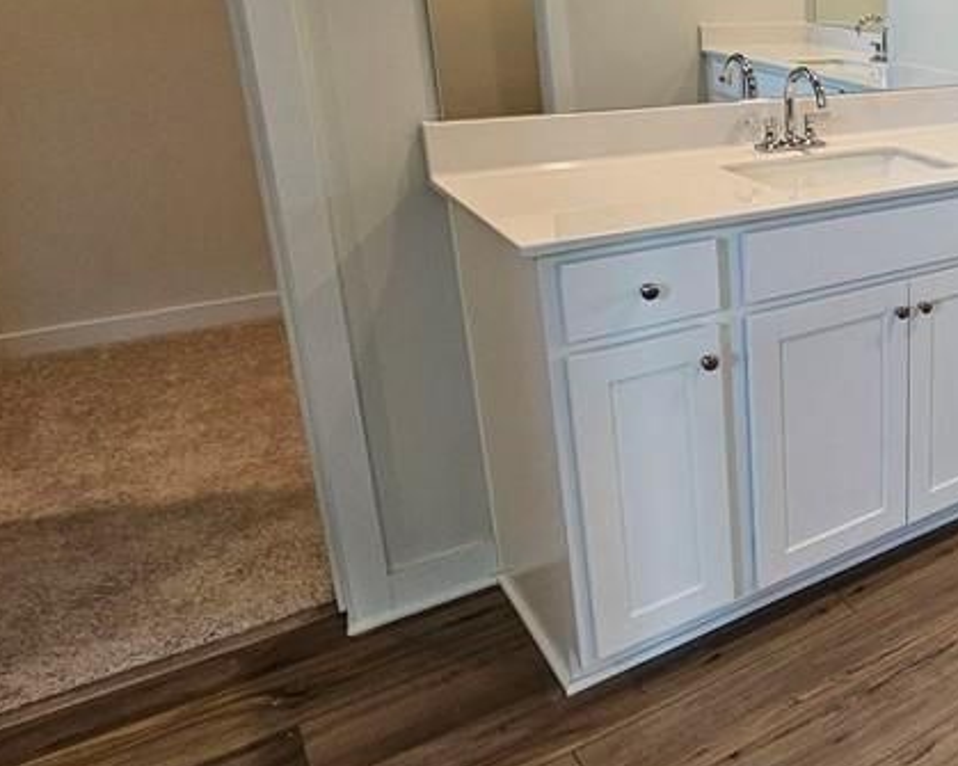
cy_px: 233
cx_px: 1045
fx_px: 879
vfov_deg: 46.1
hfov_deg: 44.3
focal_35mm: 31
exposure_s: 1/60
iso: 160
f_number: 2.2
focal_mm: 2.2
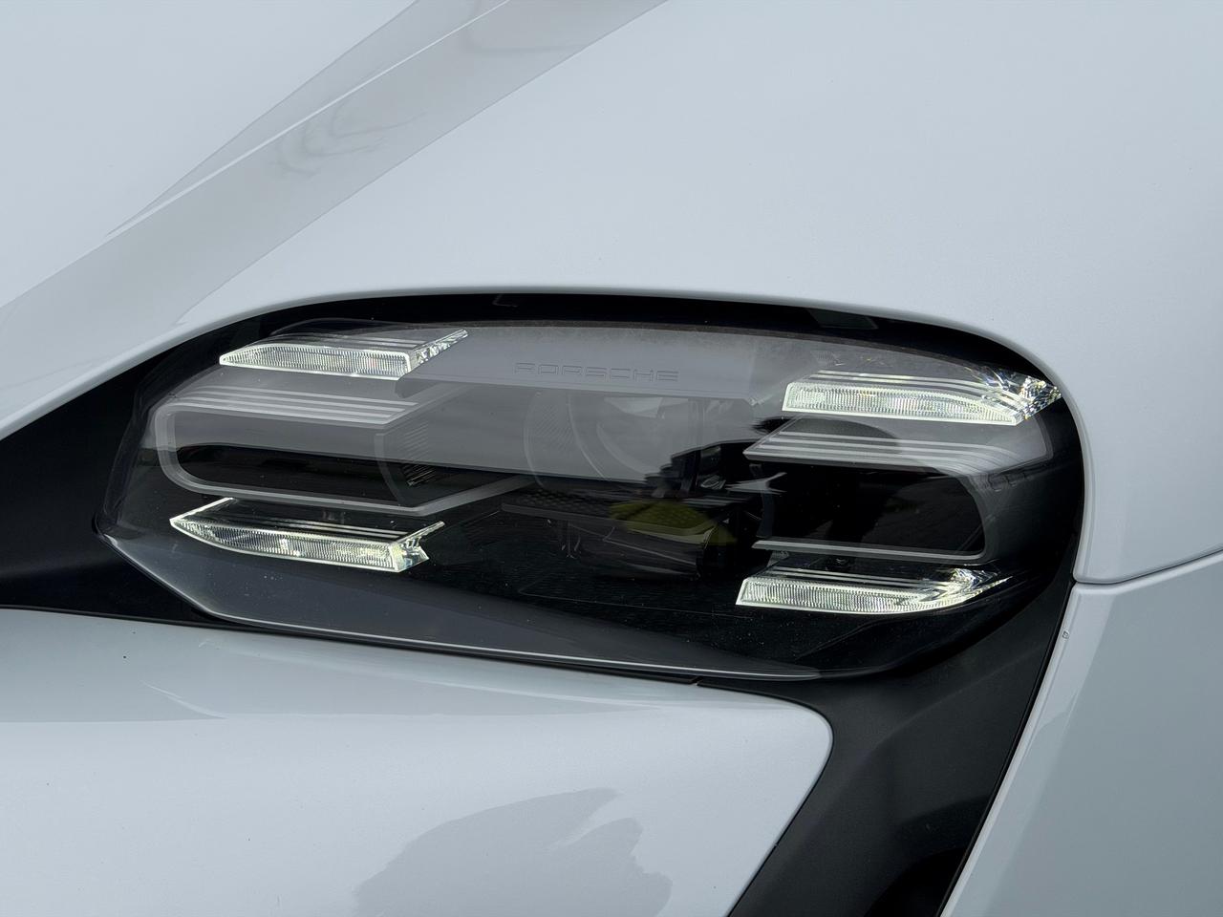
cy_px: 458
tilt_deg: -31.3
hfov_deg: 39.7
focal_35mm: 48
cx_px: 612
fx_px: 1696
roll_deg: -3.1
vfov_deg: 30.3
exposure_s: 1/3226
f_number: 1.78
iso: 64
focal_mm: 6.76
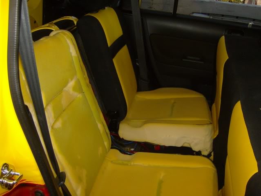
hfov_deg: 51.3
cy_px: 98
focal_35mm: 36
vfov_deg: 39.7
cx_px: 130
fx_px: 272
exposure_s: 1/60
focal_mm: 6
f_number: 2.8
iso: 200
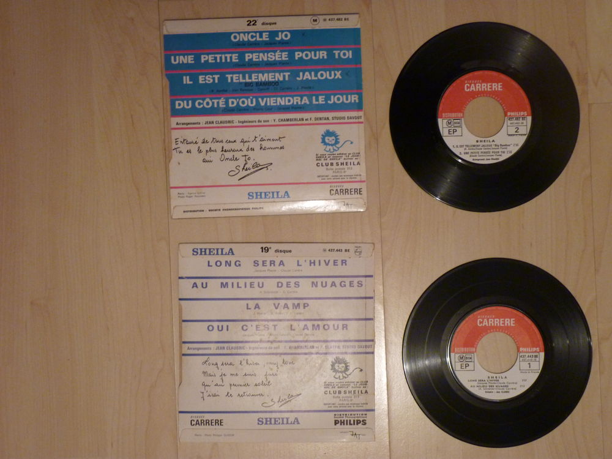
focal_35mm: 52
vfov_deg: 28.0
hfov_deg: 36.8
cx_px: 306
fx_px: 919
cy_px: 230
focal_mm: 9.2
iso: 400
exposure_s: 1/10
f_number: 3.2
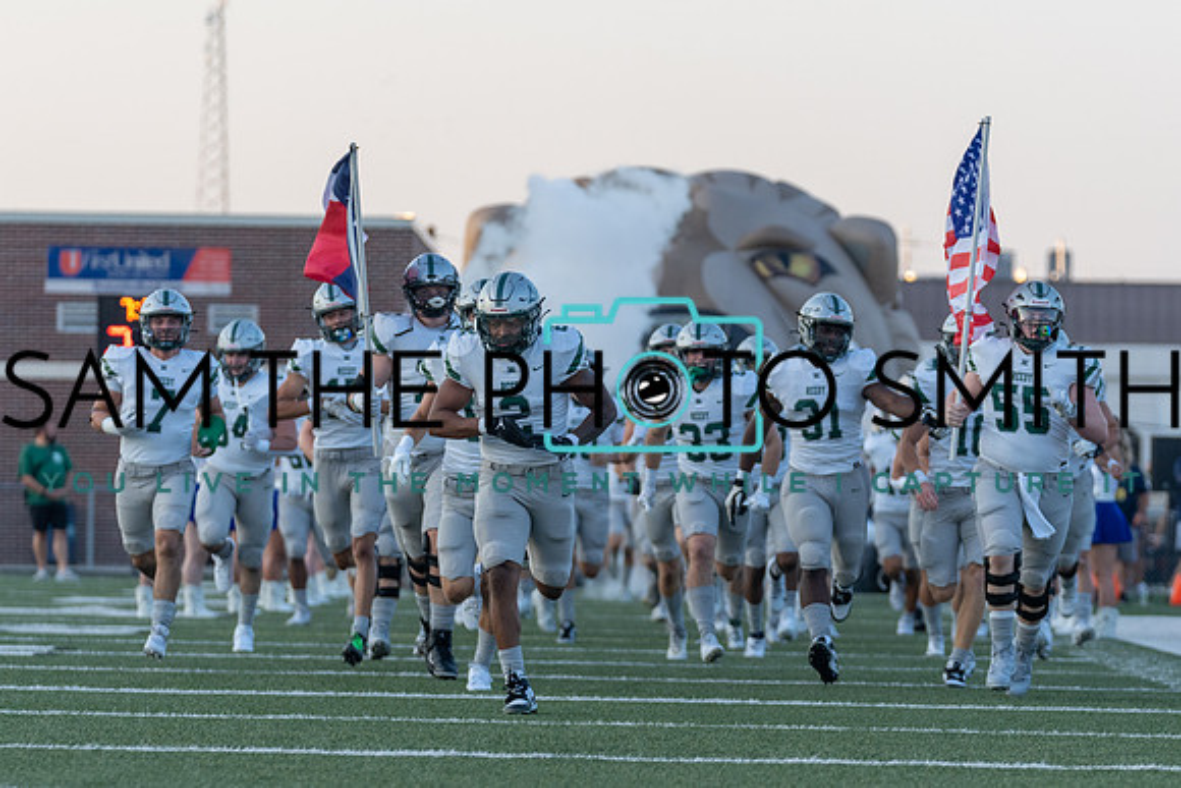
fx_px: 8709
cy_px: 426
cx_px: 608
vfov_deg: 5.2
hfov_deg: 7.8
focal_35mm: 265
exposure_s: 1/1000
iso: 500
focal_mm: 161
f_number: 3.5
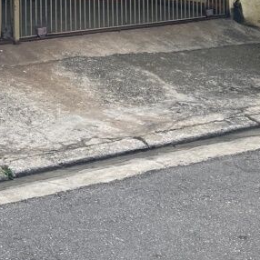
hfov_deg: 20.1
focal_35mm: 83
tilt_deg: +1.0
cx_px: -17
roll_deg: +1.5
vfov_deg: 19.0
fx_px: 705
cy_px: -96
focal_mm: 3.99
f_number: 1.8
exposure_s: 1/344
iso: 20
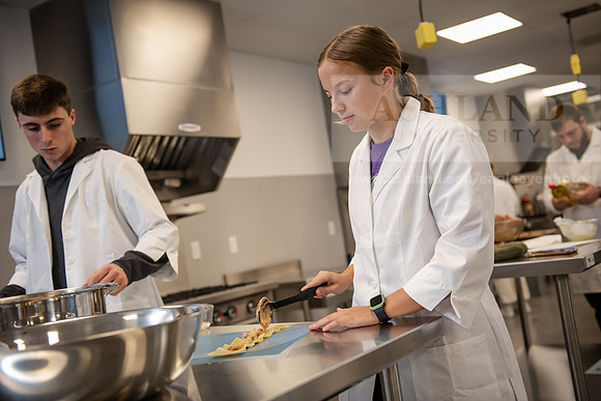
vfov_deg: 31.9
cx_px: 300
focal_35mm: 42
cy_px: 200
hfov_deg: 46.4
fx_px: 701
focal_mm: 42
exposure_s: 1/200
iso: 500
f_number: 3.2
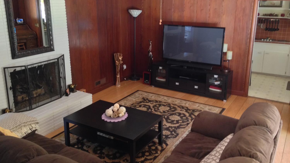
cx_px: 145
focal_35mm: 36
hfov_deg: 55.3
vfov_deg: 32.8
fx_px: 277
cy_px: 70
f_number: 2.4
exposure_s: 1/20
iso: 250
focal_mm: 4.12
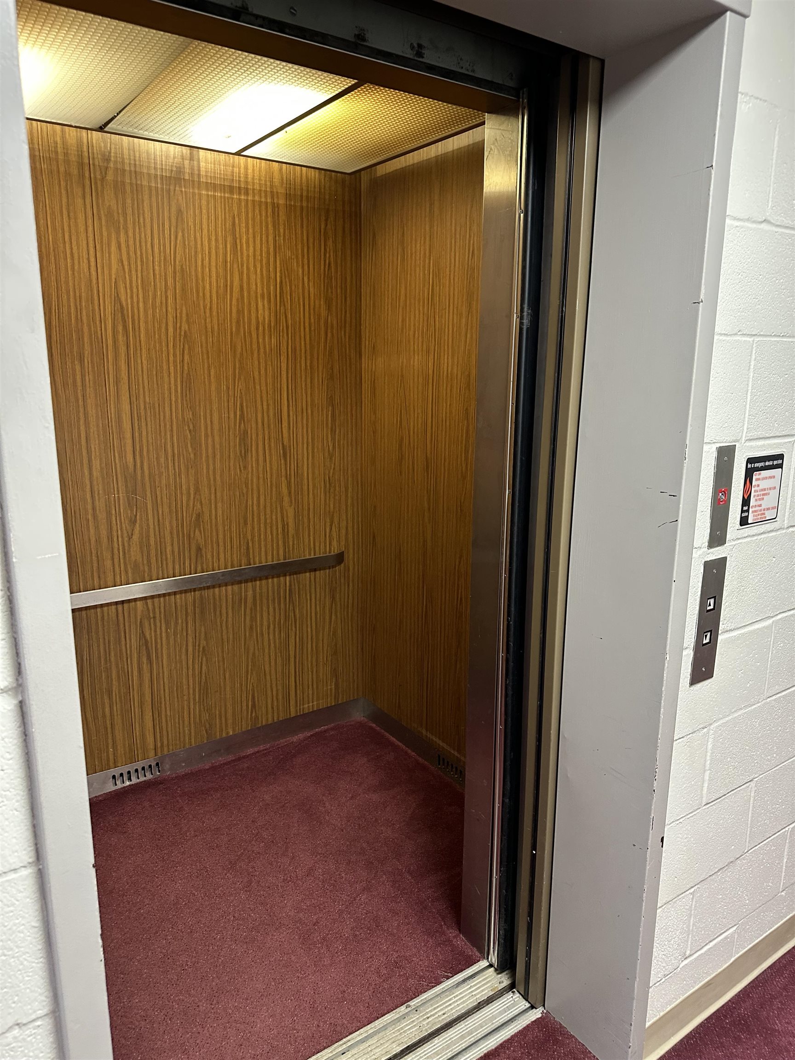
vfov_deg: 71.6
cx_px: 398
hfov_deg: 56.8
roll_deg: -0.2
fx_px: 735
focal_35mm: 24
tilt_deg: -12.3
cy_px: 530
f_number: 1.78
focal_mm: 6.86
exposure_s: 1/60
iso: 400
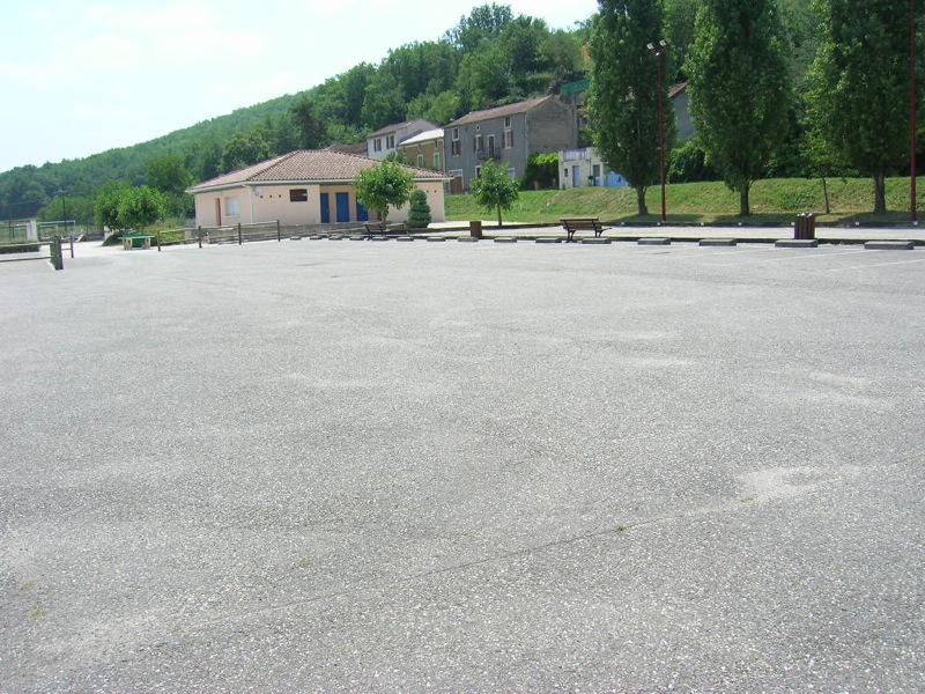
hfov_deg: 54.0
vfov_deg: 41.8
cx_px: 462
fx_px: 909
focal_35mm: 34
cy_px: 347
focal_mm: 5.7
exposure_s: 1/252
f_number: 4.9
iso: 50
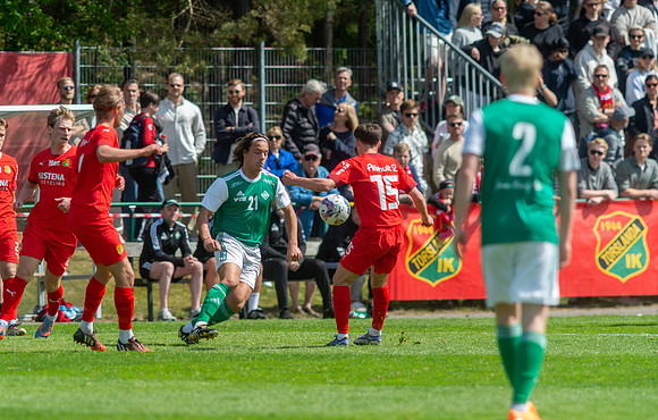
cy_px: 262
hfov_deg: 4.1
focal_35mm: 509
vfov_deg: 2.6
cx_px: 264
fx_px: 9187
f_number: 4
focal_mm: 420
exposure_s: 1/1250
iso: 180
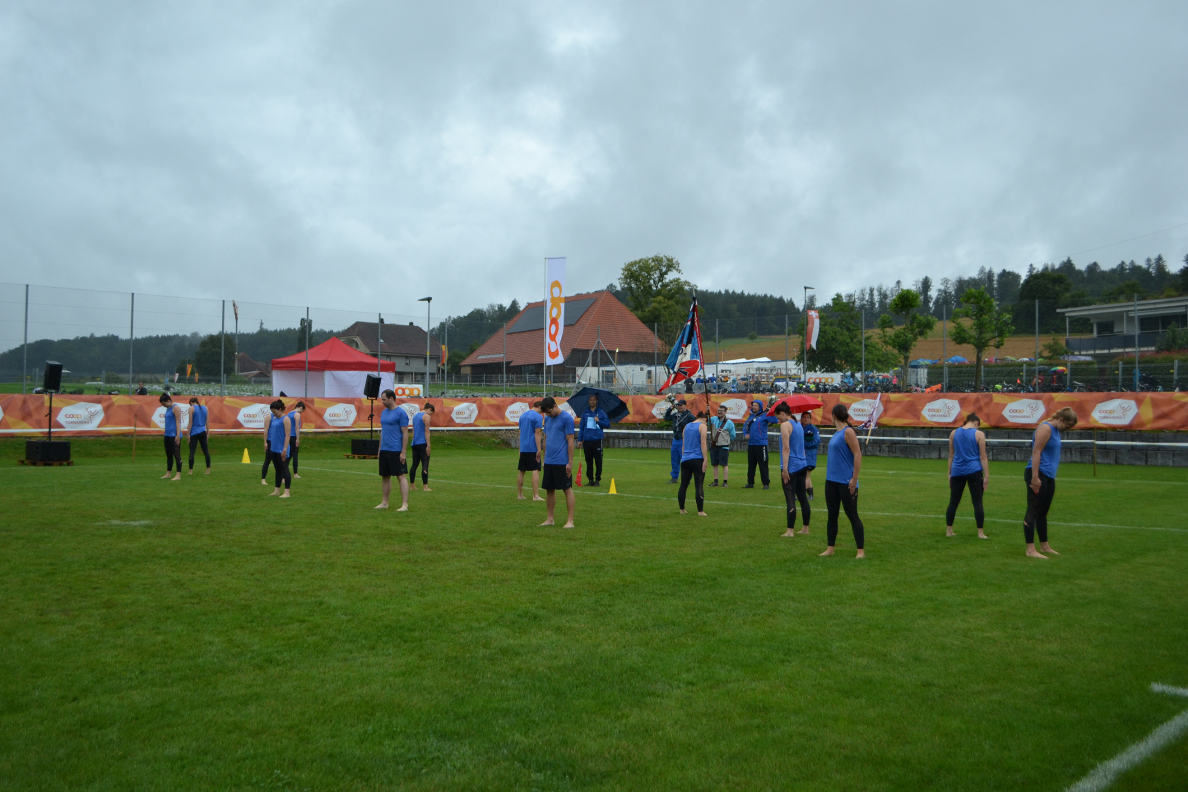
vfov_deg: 40.0
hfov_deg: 57.2
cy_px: 396
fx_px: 1089
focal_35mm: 33
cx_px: 594
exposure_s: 1/800
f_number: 4
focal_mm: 22
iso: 400
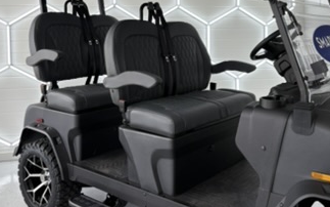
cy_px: 53
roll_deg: +1.1
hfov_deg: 48.2
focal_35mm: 41
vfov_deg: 30.8
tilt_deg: -2.2
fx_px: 369
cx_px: 161
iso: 64
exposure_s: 1/500
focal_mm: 5.96
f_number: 1.6
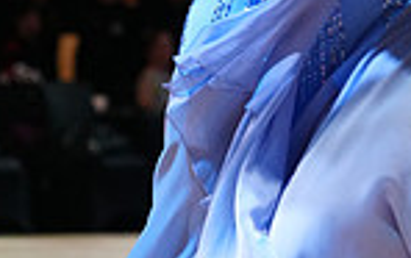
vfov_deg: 3.7
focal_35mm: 359
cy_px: -155
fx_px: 4027
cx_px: 457
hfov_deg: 5.8
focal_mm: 90
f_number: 4
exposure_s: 1/250
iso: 2500
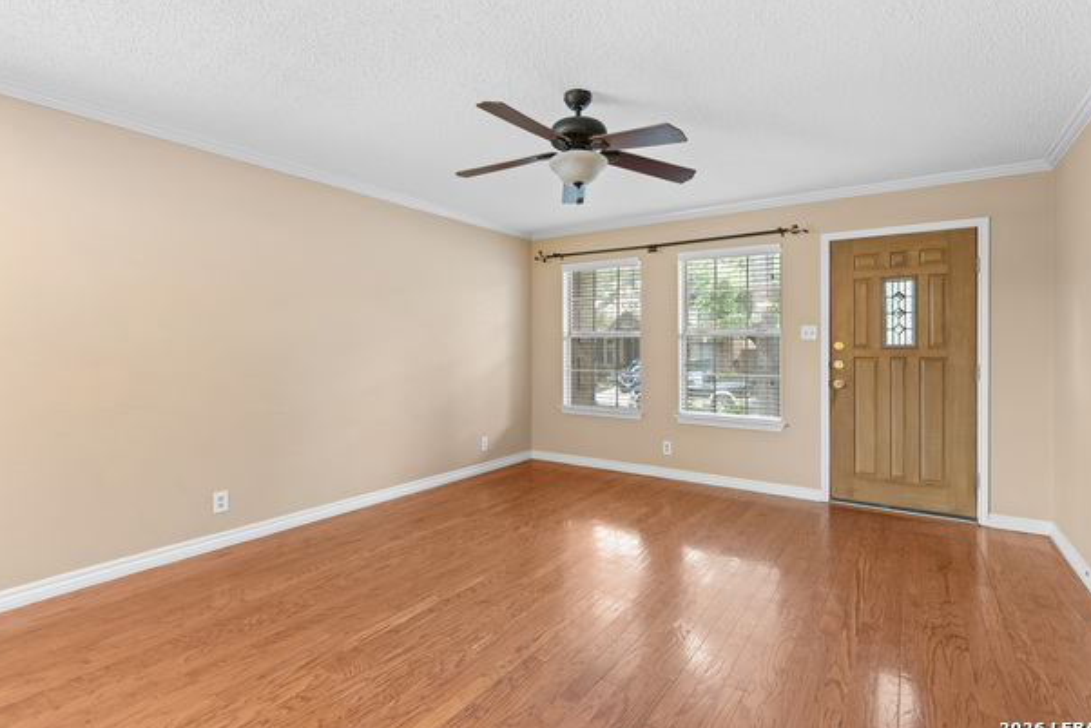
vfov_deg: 70.5
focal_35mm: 17
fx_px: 515
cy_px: 352
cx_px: 564
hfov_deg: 93.2
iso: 320
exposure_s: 1/4
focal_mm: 16
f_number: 7.1
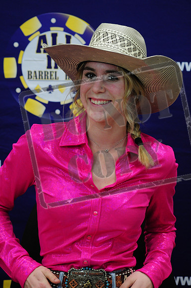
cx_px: 96
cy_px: 144
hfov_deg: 10.1
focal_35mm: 135
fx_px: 1078
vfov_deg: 15.2
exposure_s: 1/125
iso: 640
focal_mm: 90
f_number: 4
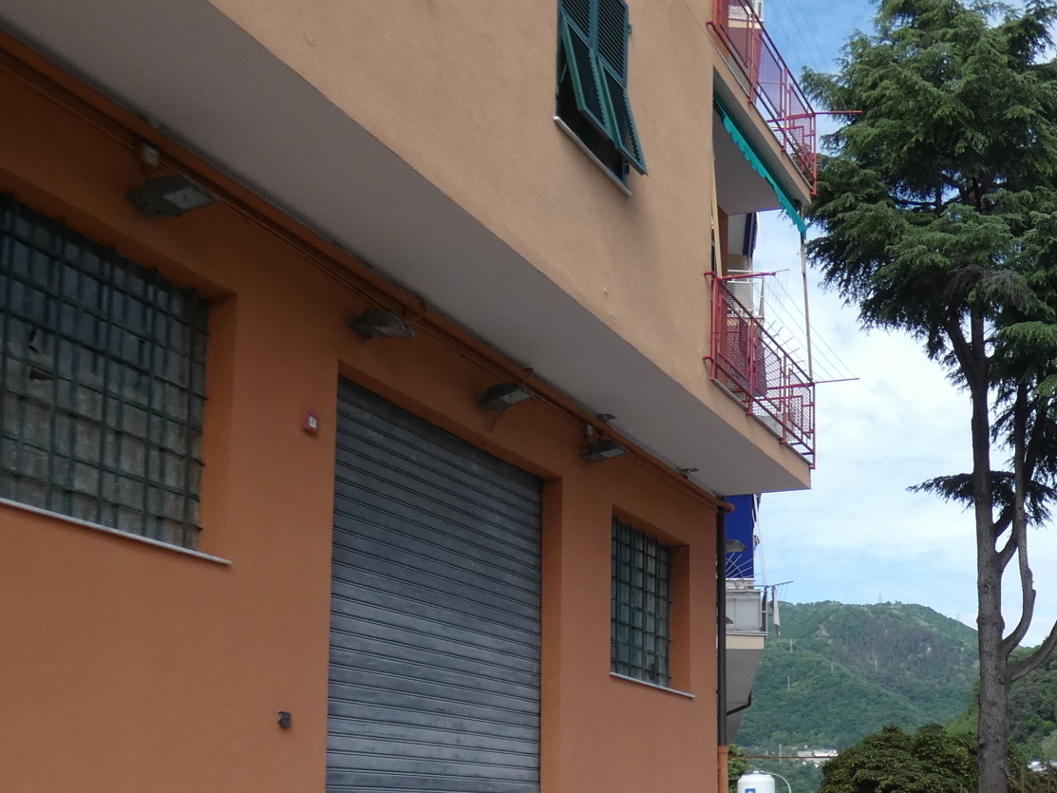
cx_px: 916
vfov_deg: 30.7
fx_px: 1405
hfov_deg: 38.8
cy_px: 645
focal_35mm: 46
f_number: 2.8
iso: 80
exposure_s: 1/800
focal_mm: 3.6
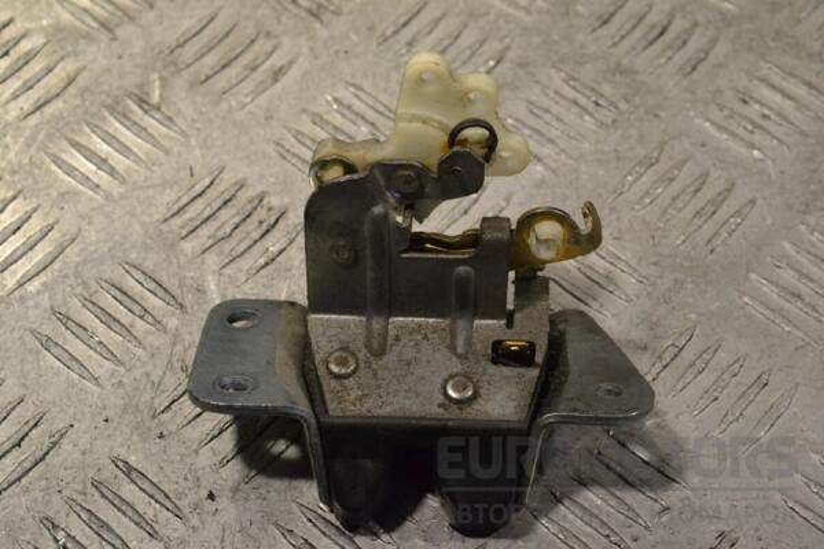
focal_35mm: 75
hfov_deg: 27.0
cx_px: 412
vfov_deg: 18.2
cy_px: 274
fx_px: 1717
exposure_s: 1/400
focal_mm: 50
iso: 3200
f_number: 10
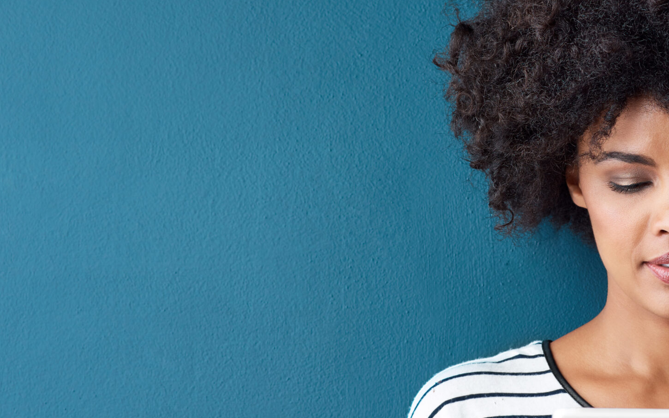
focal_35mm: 153
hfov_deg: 13.6
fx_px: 2789
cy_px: 252
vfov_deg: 8.6
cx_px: 550
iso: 100
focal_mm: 85
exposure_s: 1/160
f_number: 6.3
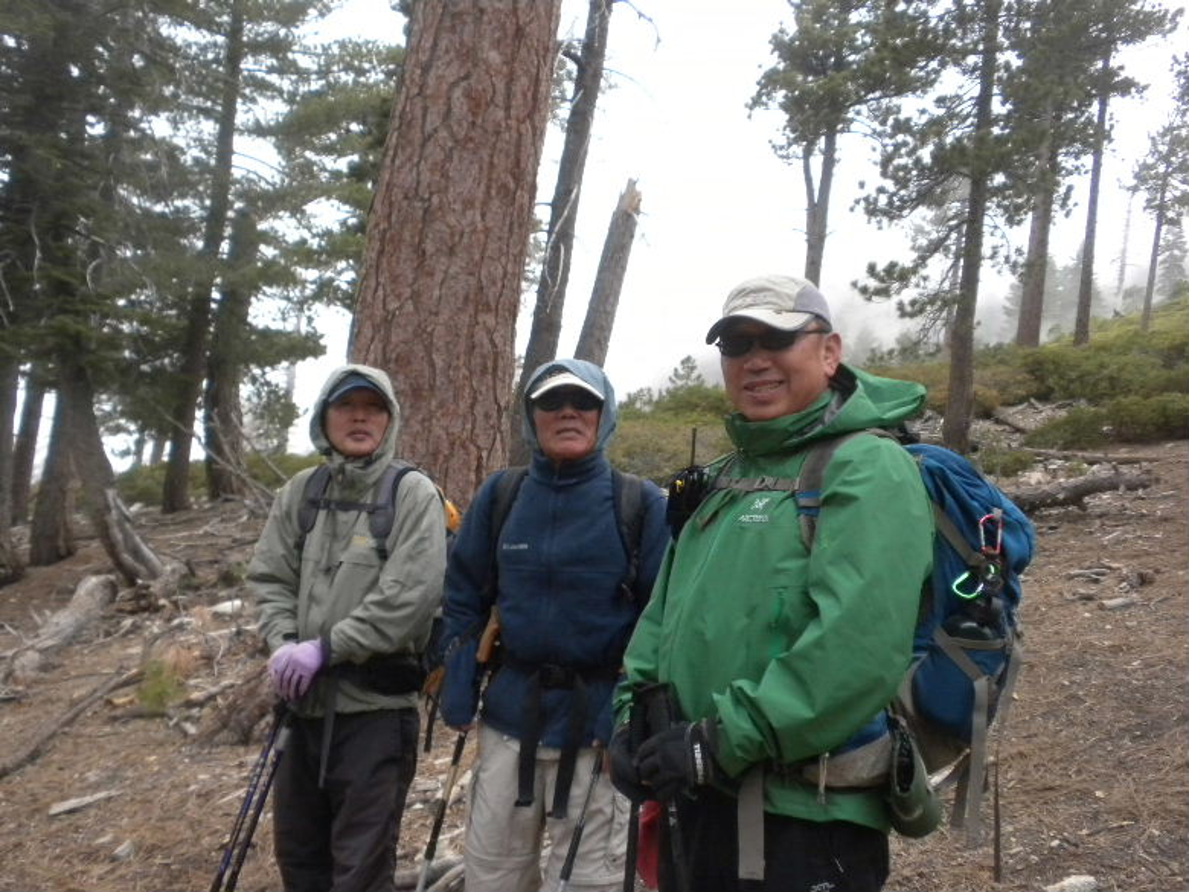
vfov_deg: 38.7
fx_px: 1271
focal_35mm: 37
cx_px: 594
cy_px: 446
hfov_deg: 50.1
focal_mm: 6.6
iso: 400
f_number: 3.5
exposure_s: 1/610
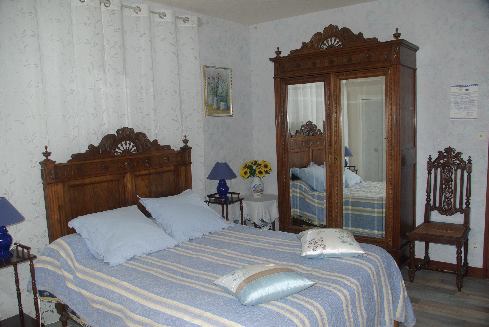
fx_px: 394
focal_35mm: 29
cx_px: 243
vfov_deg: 45.1
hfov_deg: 63.6
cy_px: 165
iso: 400
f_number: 6.7
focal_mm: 18
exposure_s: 1/30
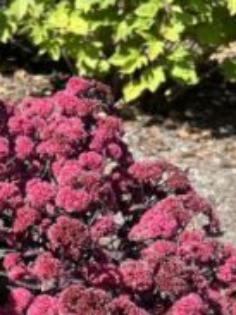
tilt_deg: -32.1
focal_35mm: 82
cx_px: -52
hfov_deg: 17.1
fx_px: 746
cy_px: 368
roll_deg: -4.0
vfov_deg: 22.2
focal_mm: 5.7
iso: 50
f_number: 1.5
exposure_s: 1/1058
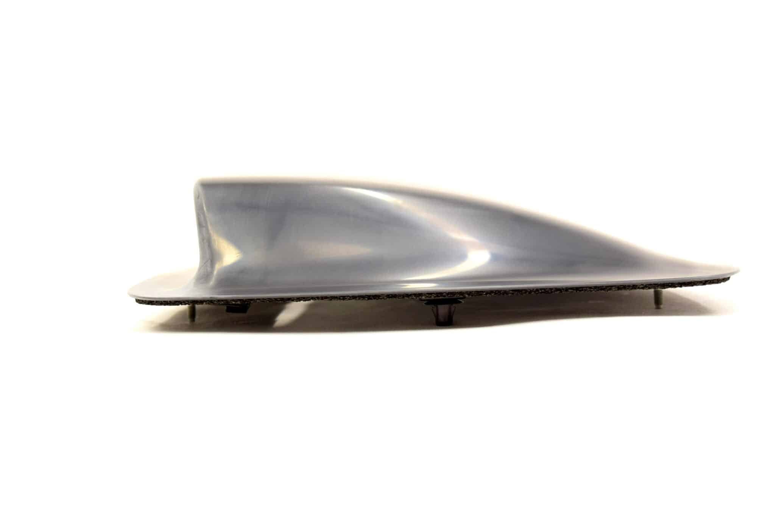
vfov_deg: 30.9
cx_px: 388
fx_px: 938
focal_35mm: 44
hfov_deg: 44.9
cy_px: 260
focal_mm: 29
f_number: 5
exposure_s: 1/100
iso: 400
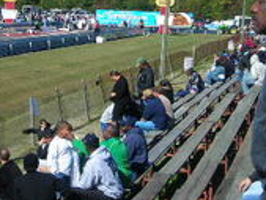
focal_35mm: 90
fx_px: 692
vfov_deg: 16.2
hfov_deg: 21.5
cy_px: 16
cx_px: 52
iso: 50
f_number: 6.4
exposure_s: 1/157
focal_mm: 6.3
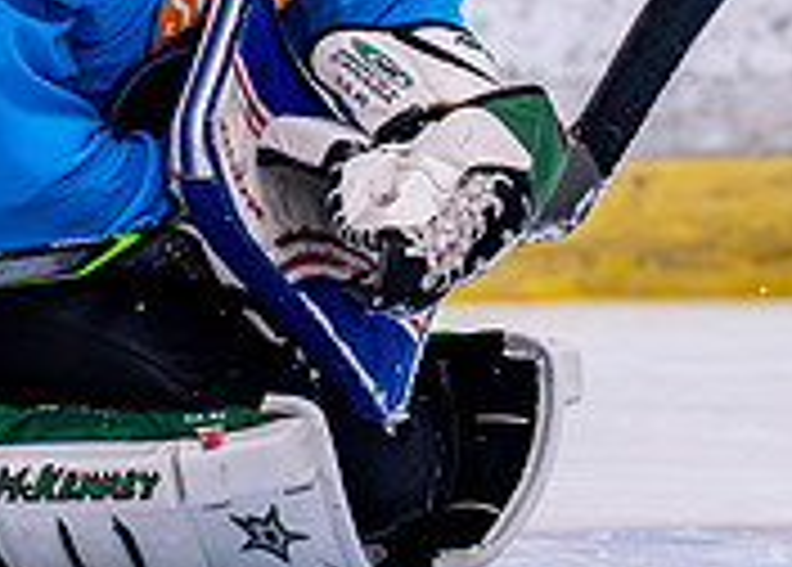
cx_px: 197
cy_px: -182
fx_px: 28769
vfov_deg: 1.1
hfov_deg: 1.6
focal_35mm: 1278
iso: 2500
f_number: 2.8
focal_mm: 200
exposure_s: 1/1250
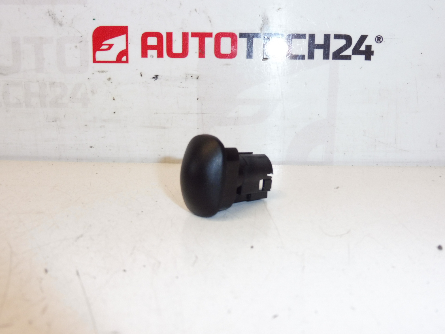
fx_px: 450
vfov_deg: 40.7
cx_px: 219
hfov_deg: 52.6
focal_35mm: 35
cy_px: 167
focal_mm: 6.1
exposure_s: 1/80
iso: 200
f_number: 4.5
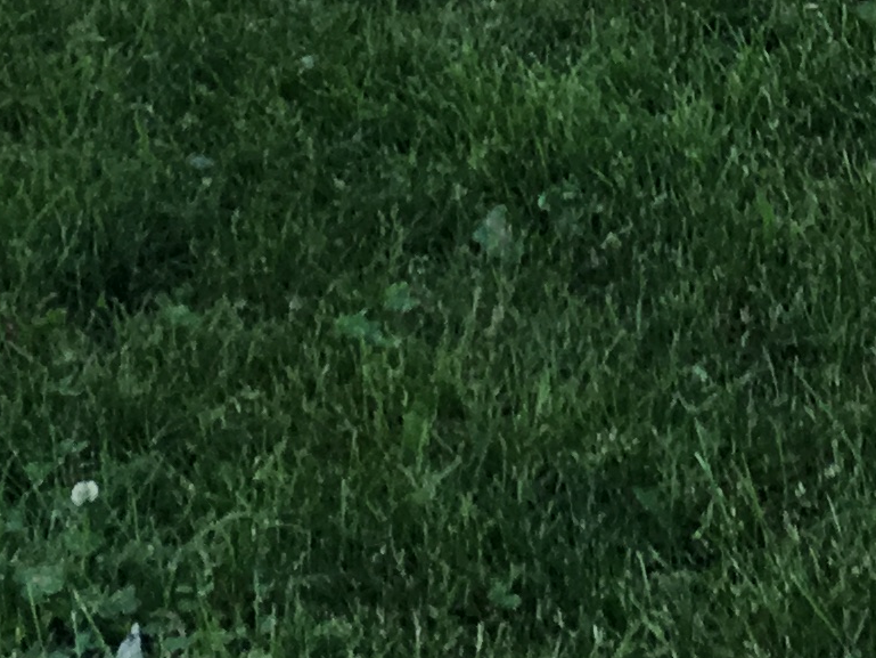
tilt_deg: -7.2
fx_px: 3847
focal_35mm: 152
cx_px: 897
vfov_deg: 8.9
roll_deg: -0.6
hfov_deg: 12.8
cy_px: -908
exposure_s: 1/131
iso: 25
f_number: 2.2
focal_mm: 4.15
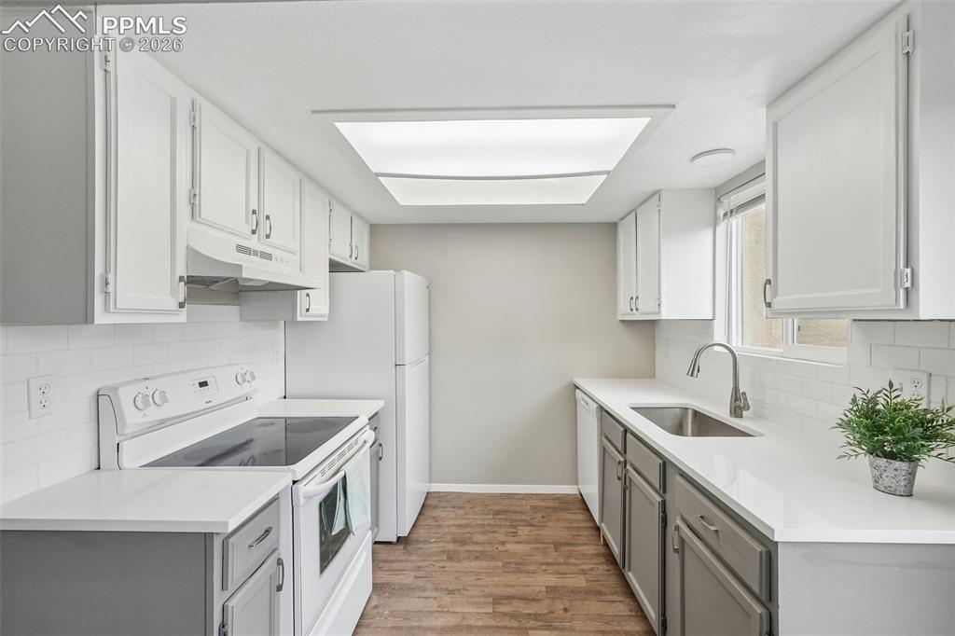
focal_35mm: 15
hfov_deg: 100.4
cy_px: 318
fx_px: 398
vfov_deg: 77.3
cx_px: 478
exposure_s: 1/25
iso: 800
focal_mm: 10
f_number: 8
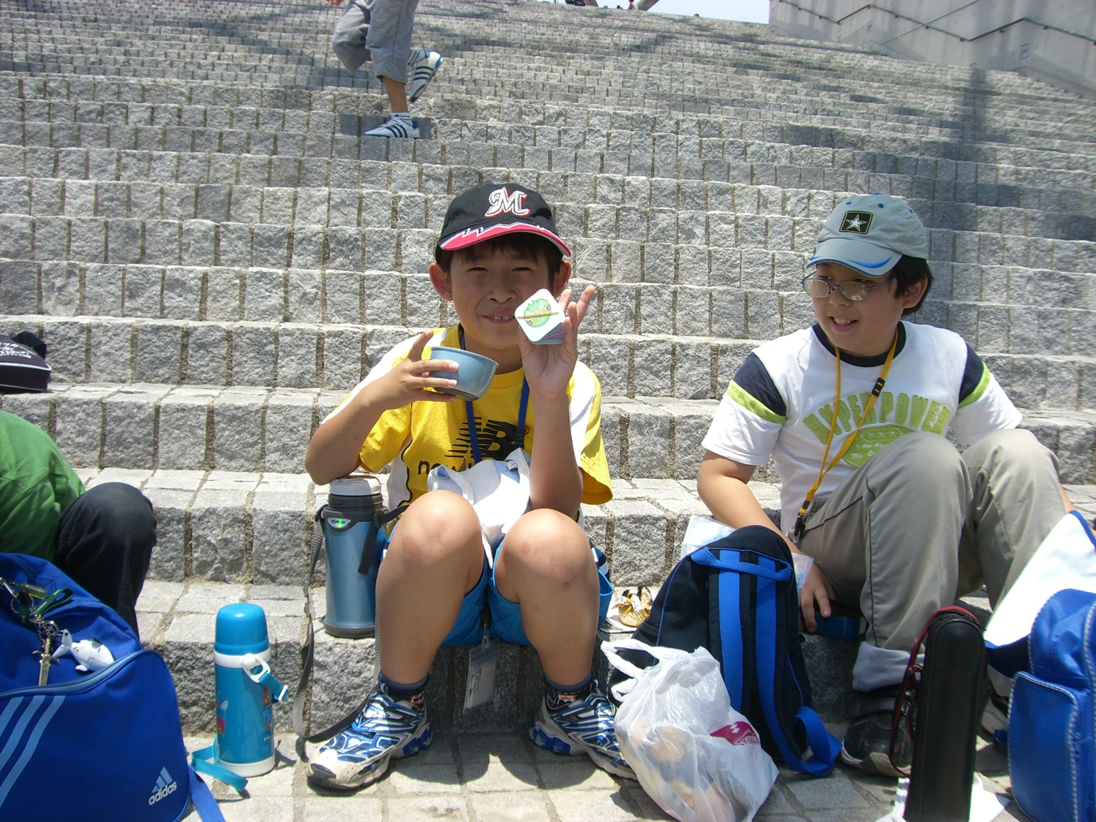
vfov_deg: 37.7
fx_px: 1203
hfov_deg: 49.0
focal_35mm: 38
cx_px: 548
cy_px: 411
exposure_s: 1/400
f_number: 4.3
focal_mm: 6.2
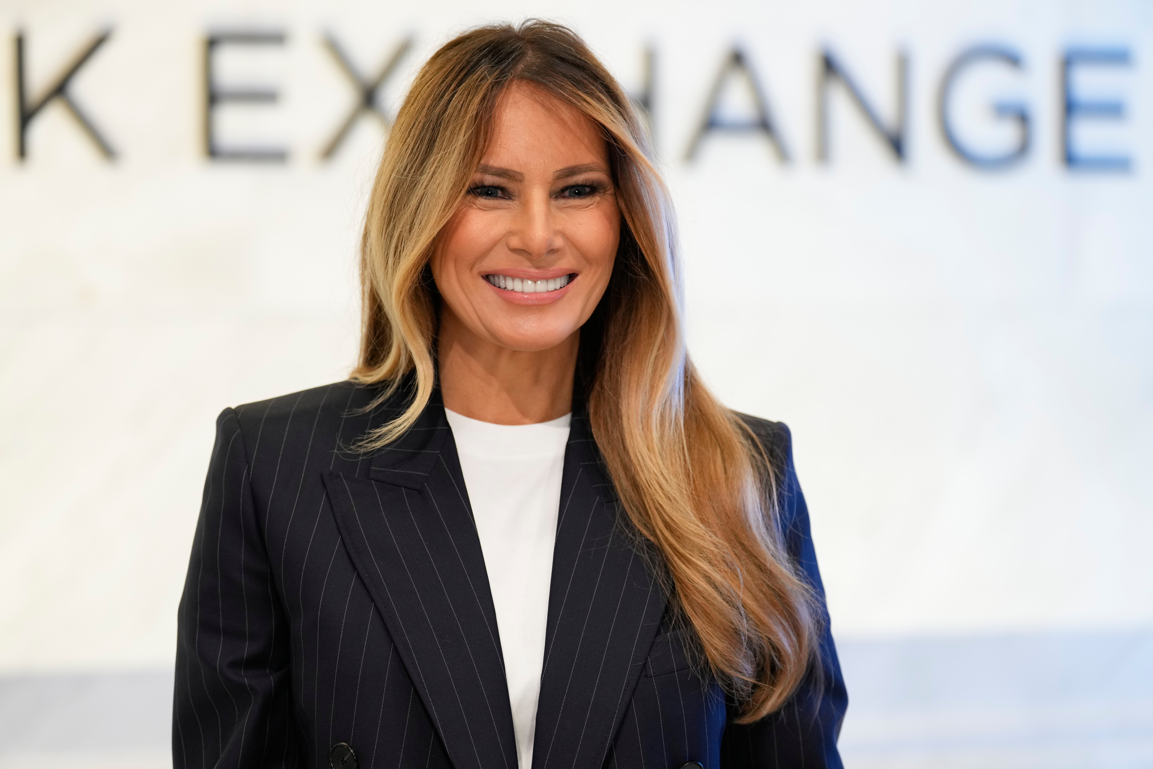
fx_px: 3779
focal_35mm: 118
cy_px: 384
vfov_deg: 11.6
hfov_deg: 17.3
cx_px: 576
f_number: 2.8
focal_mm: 118
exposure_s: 1/125
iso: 1600
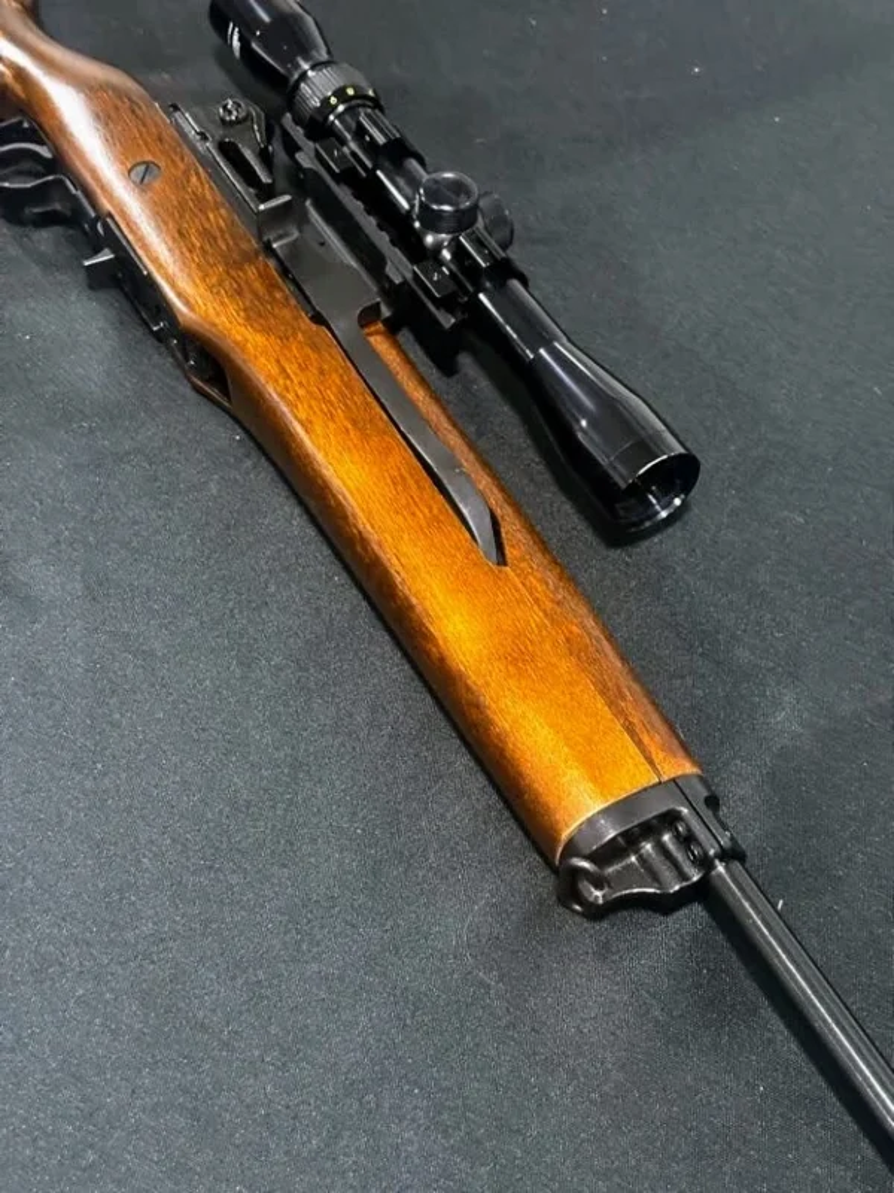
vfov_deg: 36.8
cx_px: 447
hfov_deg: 28.0
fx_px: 1791
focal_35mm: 52
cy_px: 596
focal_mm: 5.96
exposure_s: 1/30
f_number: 1.6
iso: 400
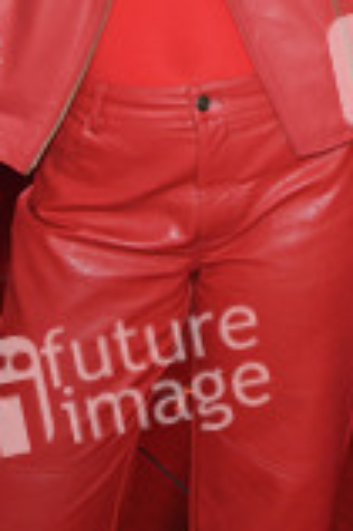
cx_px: 195
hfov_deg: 15.9
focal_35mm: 86
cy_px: -118
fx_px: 1268
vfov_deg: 21.8
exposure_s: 1/200
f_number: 7.1
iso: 2500
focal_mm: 34
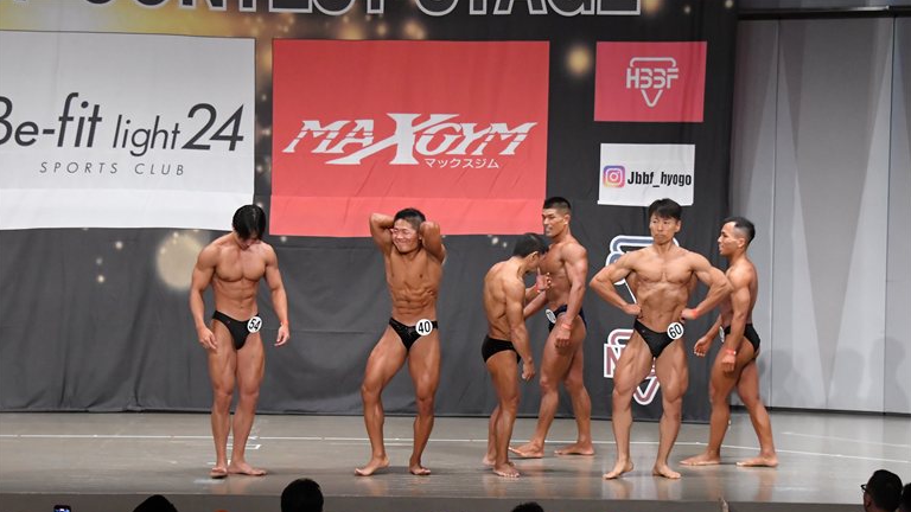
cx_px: 454
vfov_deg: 10.9
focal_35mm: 111
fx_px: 2681
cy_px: 303
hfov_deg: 19.3
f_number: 5.6
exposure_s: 1/400
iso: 6400
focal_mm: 70
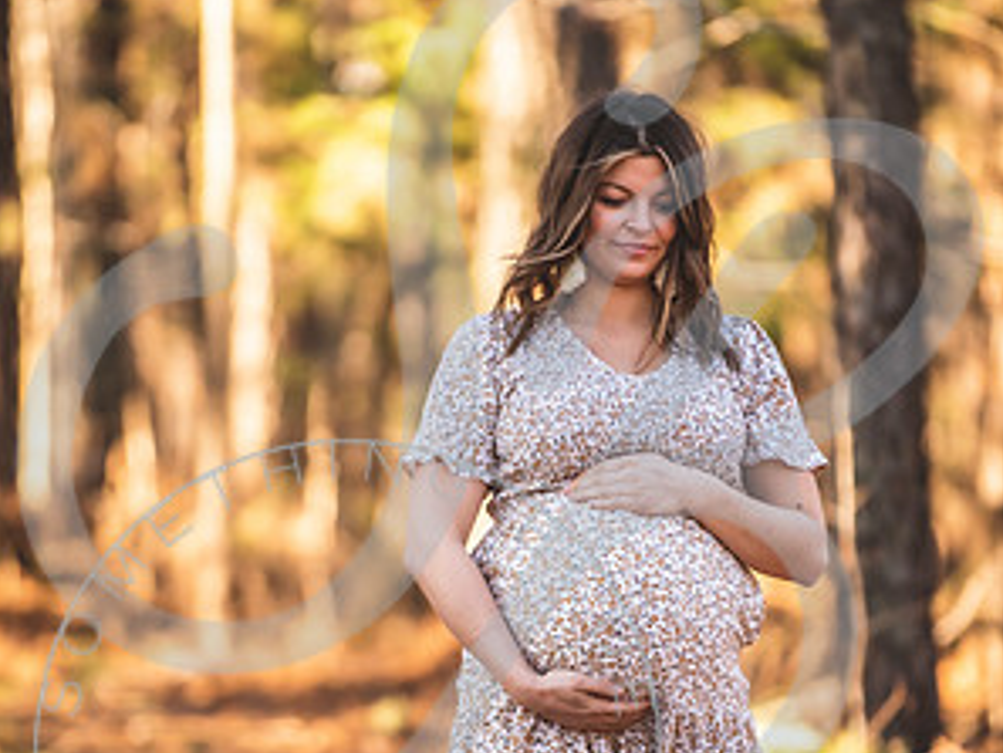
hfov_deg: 6.8
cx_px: 500
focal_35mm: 291
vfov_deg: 5.1
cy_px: 496
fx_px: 8435
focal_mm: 200
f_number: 2.8
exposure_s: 1/400
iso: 500
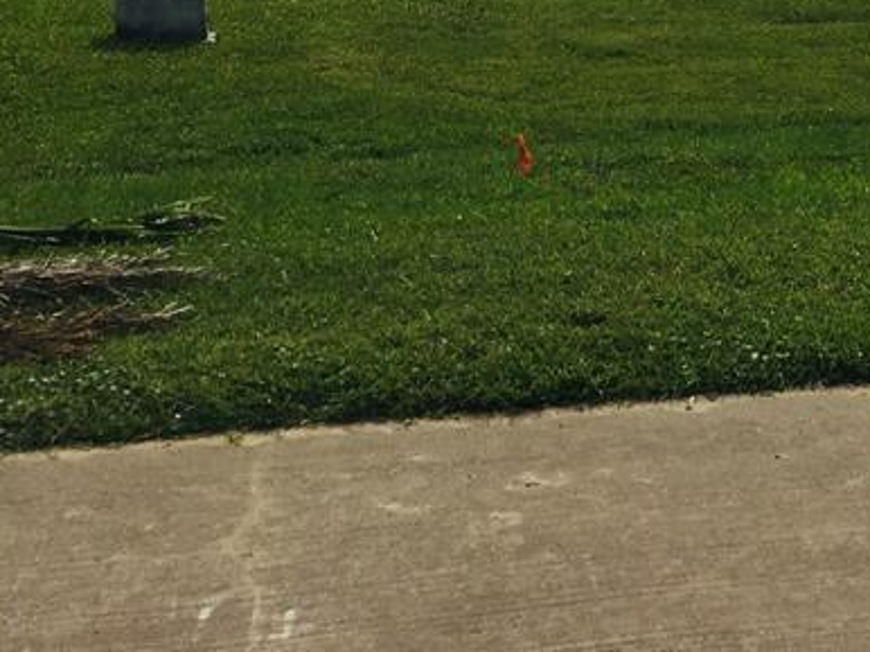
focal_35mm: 77
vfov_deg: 17.9
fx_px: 1934
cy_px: -196
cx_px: 775
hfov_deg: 24.6
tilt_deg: +0.0
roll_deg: +0.0
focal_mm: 4.15
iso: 25
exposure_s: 1/5917
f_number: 2.2
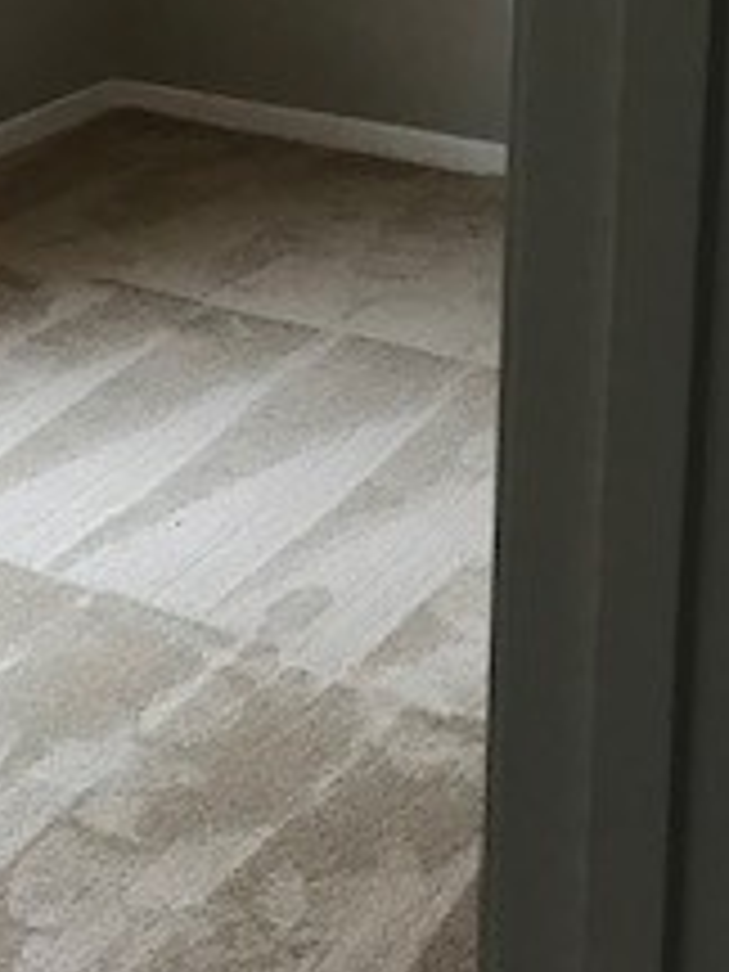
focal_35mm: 83
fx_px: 2331
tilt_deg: -7.2
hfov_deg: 16.7
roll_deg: +1.2
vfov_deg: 22.2
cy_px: -108
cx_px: -252
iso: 40
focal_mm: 3.99
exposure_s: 1/30
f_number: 1.8
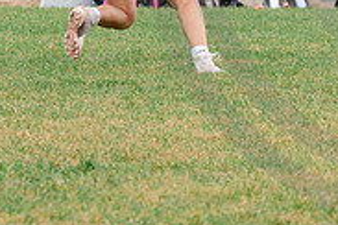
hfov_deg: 2.4
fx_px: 8008
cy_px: 80
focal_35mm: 853
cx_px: 570
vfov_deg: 1.6
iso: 400
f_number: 4.5
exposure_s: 1/1250
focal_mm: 155
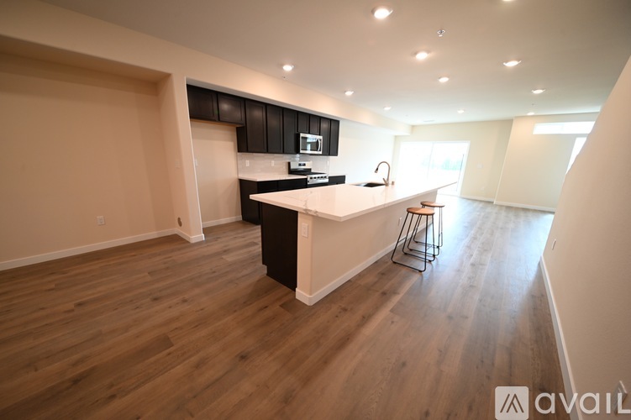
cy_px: 210
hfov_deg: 112.6
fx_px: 210
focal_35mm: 12
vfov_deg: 90.0
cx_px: 316
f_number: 5
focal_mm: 12
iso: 400
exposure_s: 1/25
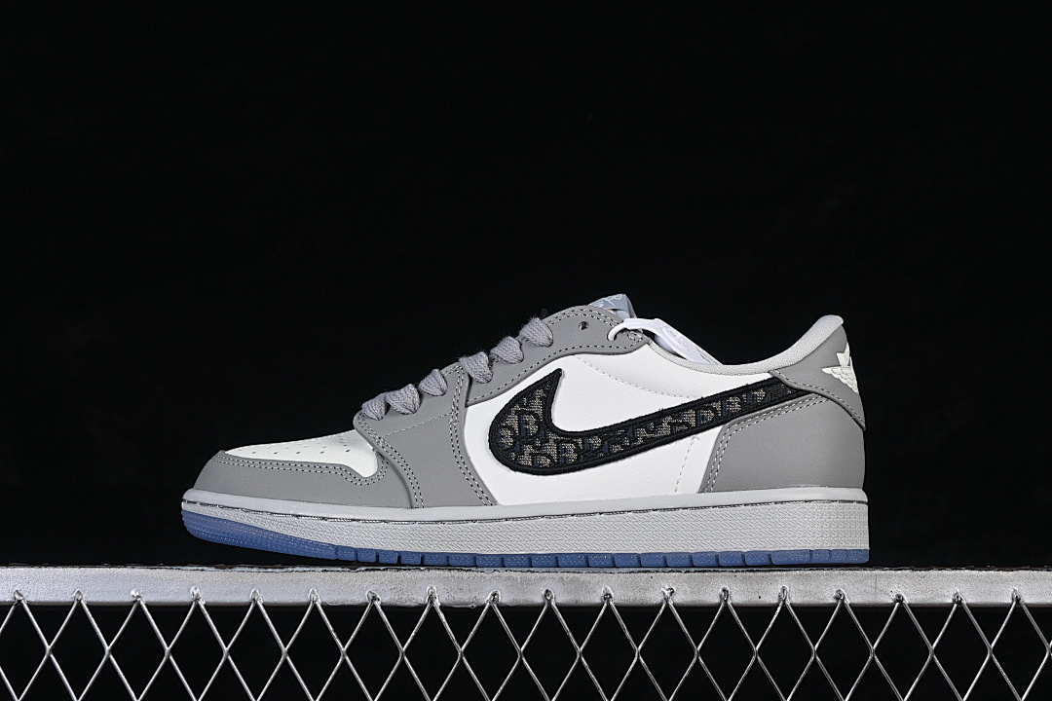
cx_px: 526
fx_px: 2191
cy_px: 350
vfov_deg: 18.2
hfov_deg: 27.0
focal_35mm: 75
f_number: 8
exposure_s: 1/80
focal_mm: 50
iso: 160
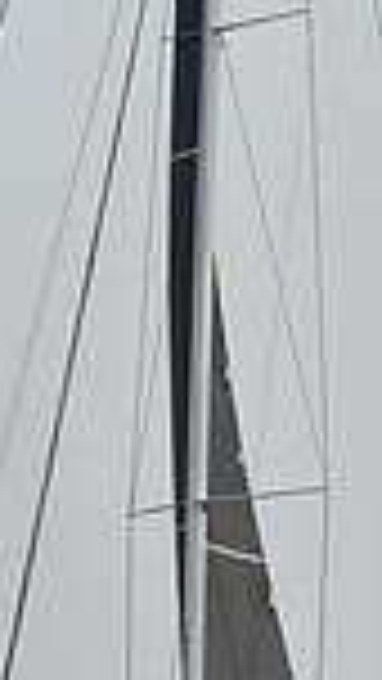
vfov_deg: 7.7
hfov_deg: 4.3
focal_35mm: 281
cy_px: 333
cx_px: 213
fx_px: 5057
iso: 250
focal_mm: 70
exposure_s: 1/1250
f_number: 8
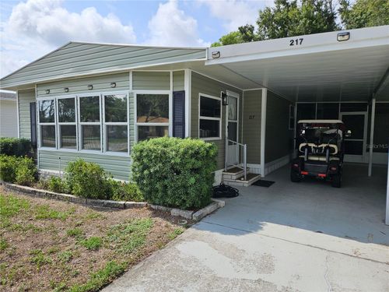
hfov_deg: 73.9
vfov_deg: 58.9
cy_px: 146
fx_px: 258
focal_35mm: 23
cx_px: 194
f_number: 1.8
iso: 25
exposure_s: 1/2049
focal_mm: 5.4
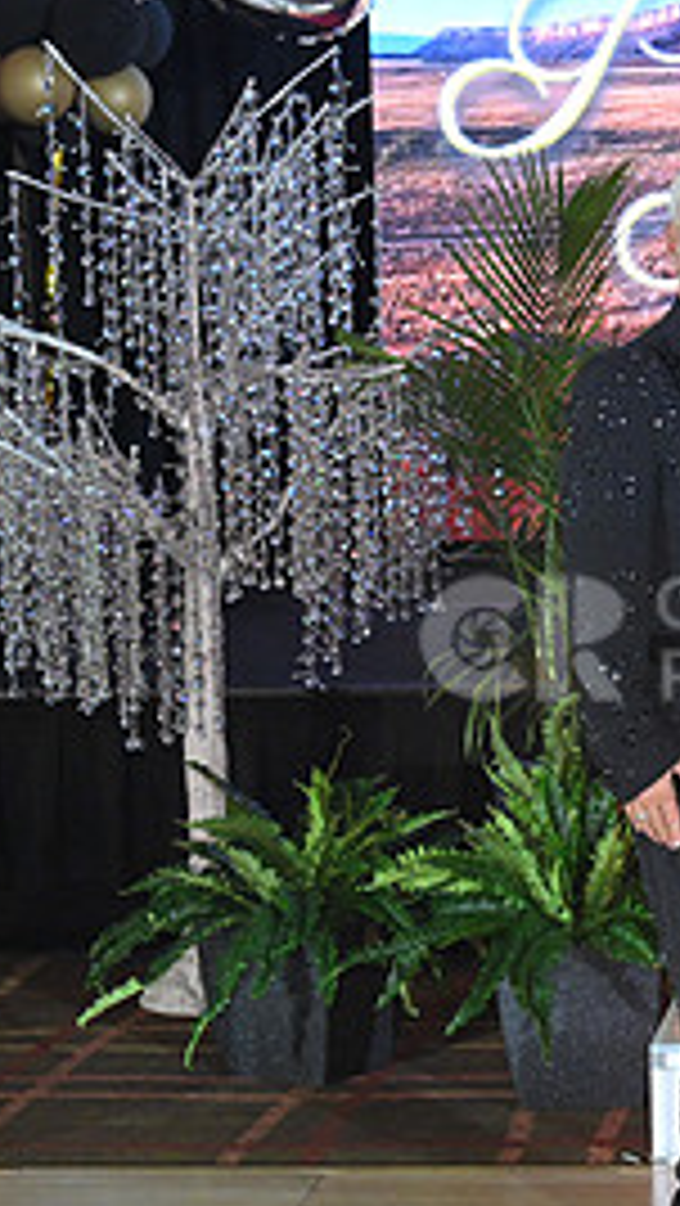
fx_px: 3490
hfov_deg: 10.9
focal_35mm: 109
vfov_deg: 19.6
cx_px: 874
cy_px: 646
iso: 3200
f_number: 6.3
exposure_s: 1/320
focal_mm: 48
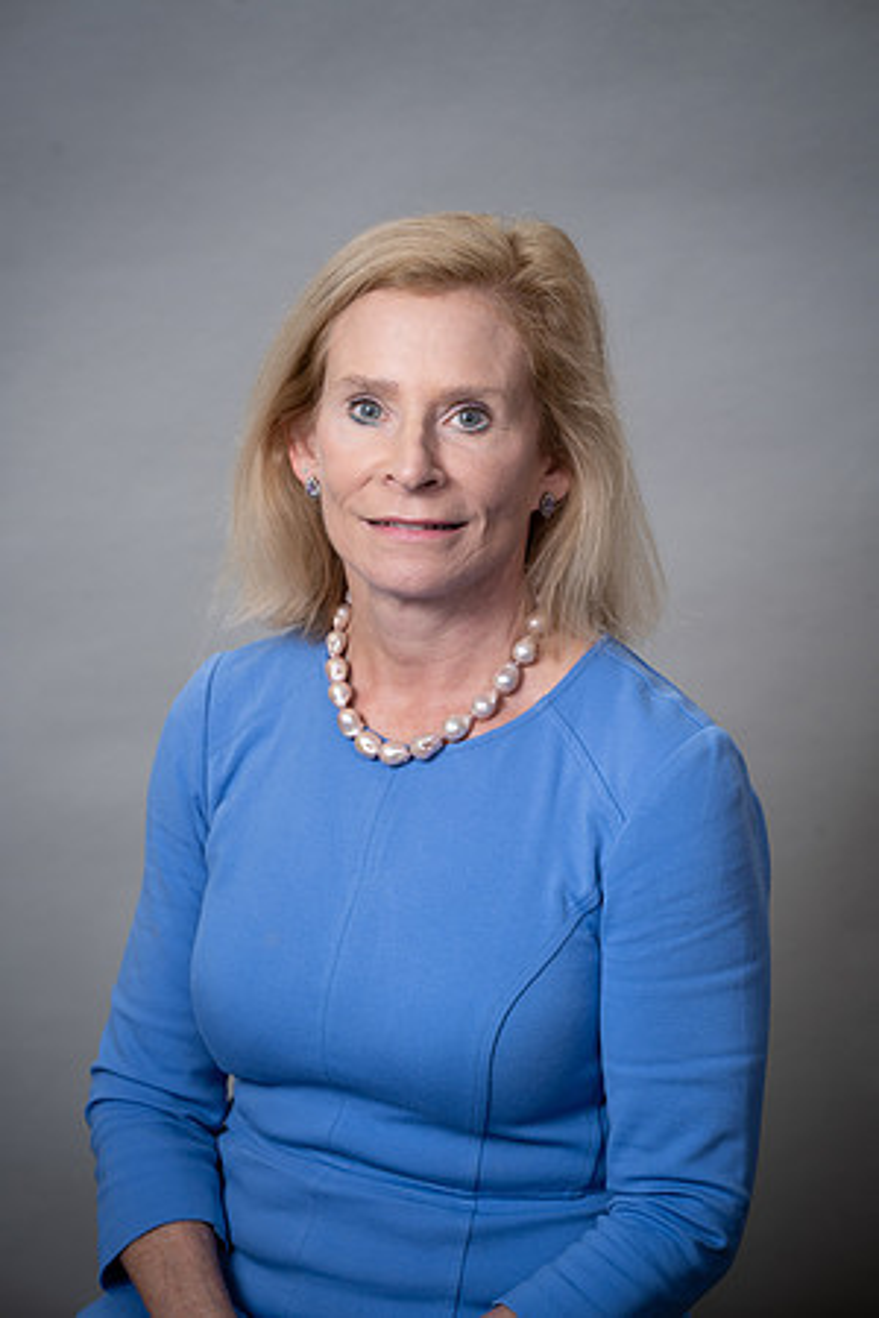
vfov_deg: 23.9
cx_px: 440
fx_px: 3113
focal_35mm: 85
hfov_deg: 16.1
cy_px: 659
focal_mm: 85
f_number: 7.1
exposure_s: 1/100
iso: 250
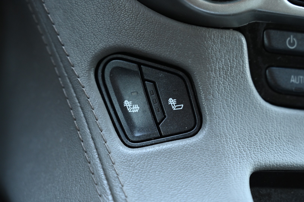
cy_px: 101
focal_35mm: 70
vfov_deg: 19.4
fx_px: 591
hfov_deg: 28.9
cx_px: 152
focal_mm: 70
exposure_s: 1/125
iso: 1800
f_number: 4
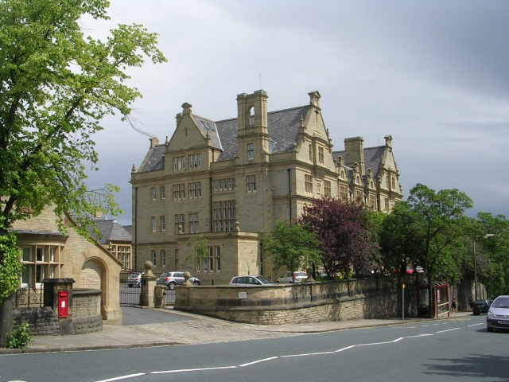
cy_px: 191
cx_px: 254
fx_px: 559
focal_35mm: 38
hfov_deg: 49.0
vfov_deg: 37.7
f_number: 5.6
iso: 50
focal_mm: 5.8
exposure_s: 1/365
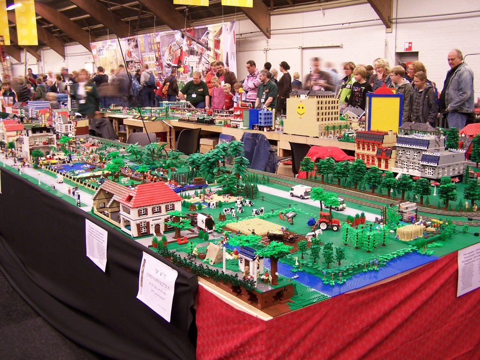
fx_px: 527
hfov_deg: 49.0
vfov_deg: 37.7
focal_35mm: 38
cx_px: 240
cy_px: 180
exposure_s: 1/2
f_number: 2.8
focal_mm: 6.3
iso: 80
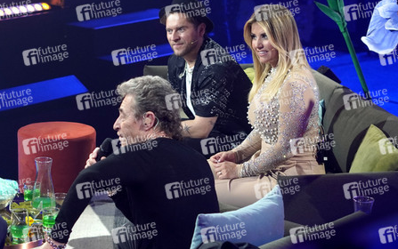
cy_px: 122
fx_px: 836
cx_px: 200
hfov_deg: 26.8
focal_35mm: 77
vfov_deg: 17.0
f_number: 2.5
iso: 1000
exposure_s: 1/160
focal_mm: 50
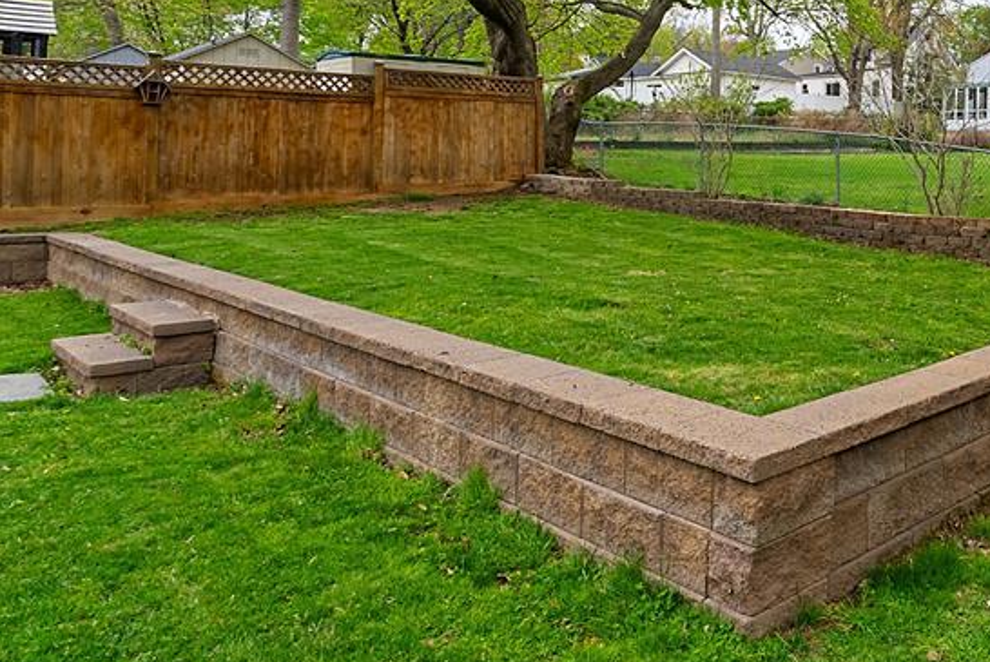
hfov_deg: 53.8
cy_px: 170
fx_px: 826
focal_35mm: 30
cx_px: 898
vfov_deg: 42.4
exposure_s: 1/30
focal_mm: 16
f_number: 8
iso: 100
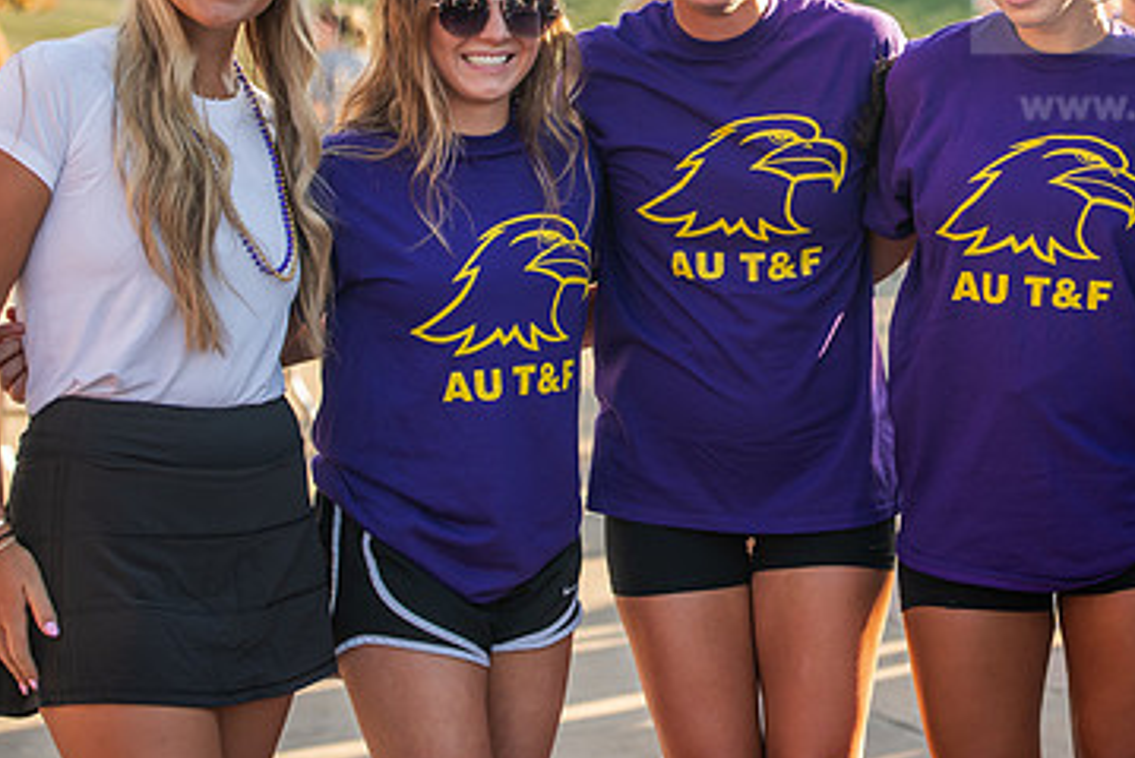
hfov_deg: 18.0
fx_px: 3565
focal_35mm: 113
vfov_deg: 12.1
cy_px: 172
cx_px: 876
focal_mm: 70
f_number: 3.5
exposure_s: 1/500
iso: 320
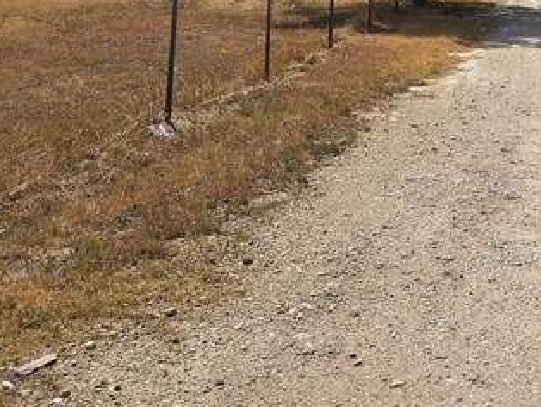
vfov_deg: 18.4
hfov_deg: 25.0
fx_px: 1173
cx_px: 515
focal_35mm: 75
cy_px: -117
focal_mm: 5.4
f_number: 1.8
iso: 25
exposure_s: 1/3945
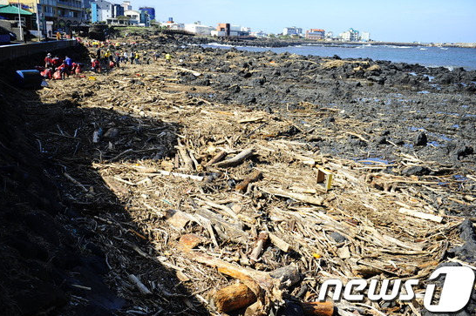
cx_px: 241
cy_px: 161
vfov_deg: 34.1
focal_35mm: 39
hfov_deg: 49.6
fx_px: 515
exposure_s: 1/8000
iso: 800
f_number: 3.2
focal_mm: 38
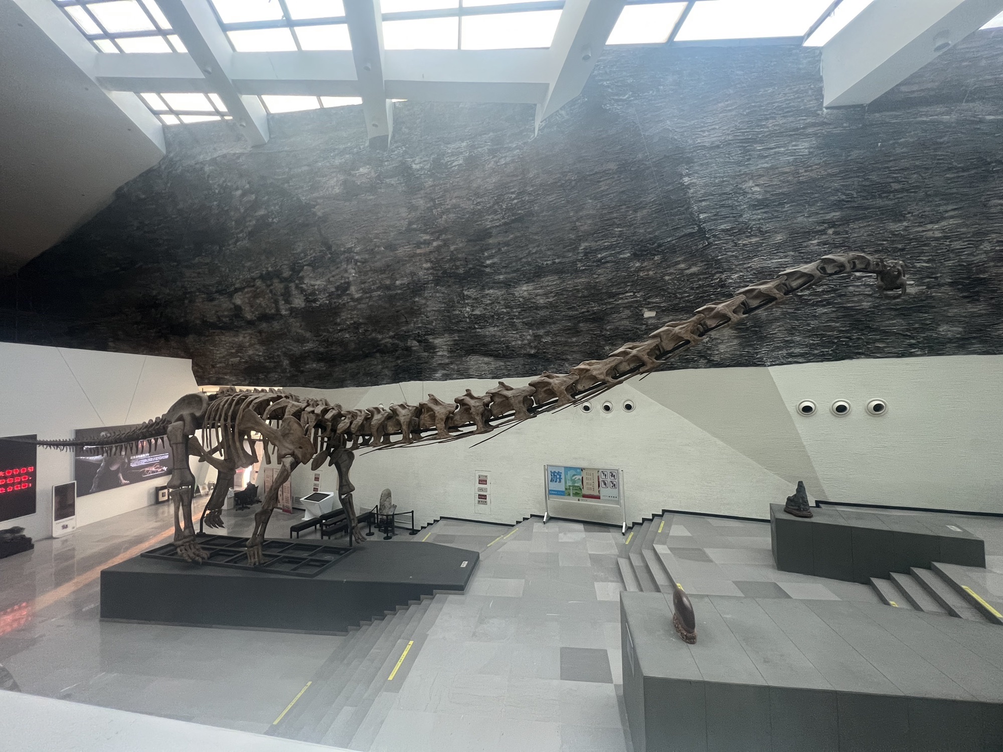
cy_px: 376
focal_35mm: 13
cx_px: 502
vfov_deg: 89.9
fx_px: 377
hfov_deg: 106.2
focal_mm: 1.57
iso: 250
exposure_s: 1/60
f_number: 1.8
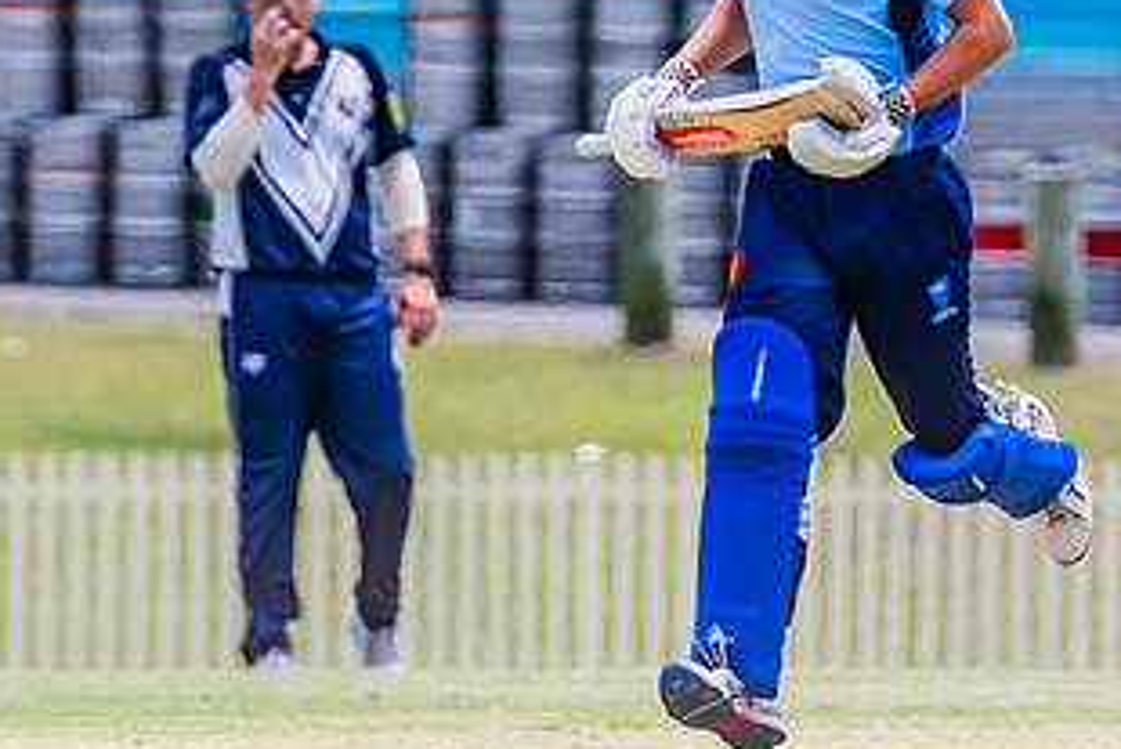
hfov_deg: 1.6
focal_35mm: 1304
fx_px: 40622
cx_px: 830
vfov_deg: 1.1
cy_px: 242
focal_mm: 550
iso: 800
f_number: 9
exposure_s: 1/2000
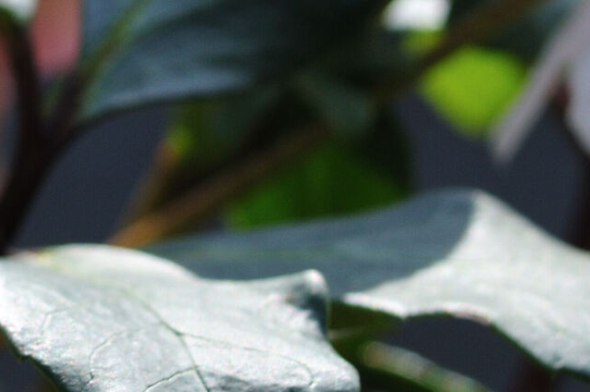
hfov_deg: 5.2
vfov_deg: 3.5
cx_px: -446
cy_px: -225
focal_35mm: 395
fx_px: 6467
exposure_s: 1/250
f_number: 9
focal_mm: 70
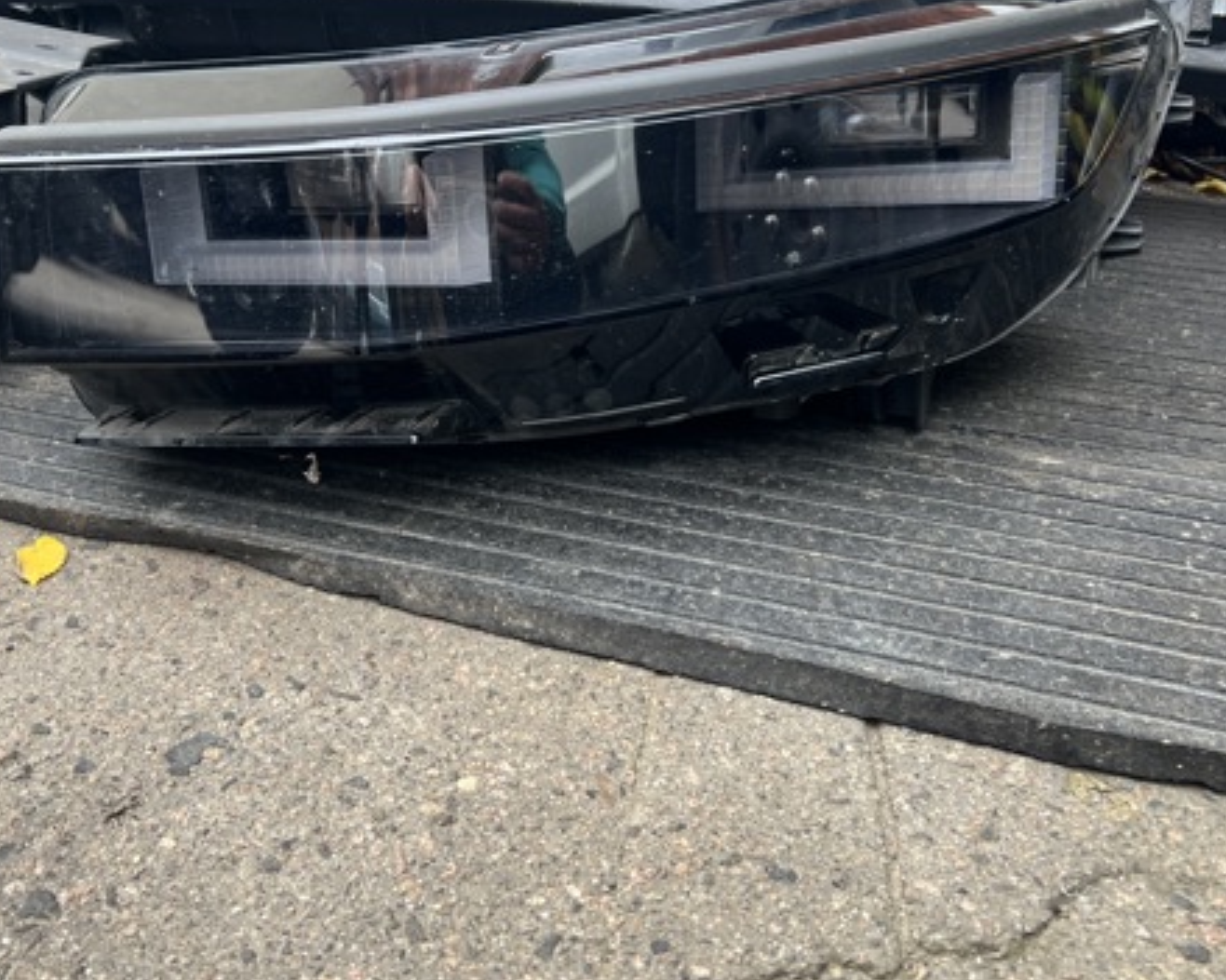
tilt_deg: -23.5
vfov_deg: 40.0
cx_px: 545
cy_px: 426
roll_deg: -1.9
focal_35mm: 37
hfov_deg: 49.0
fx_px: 1342
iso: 50
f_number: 1.5
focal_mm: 5.7
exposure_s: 1/121
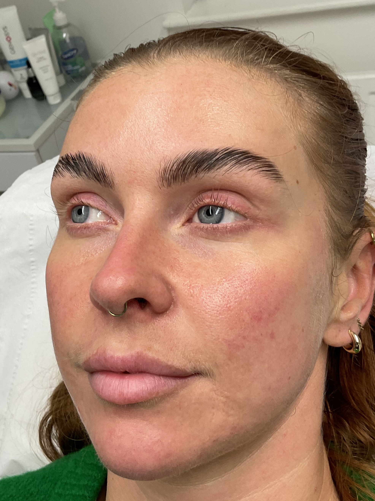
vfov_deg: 61.7
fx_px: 419
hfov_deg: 48.2
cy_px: 250
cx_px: 188
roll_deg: +18.5
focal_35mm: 29
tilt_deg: -32.8
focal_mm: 3
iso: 40
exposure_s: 1/50
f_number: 1.8
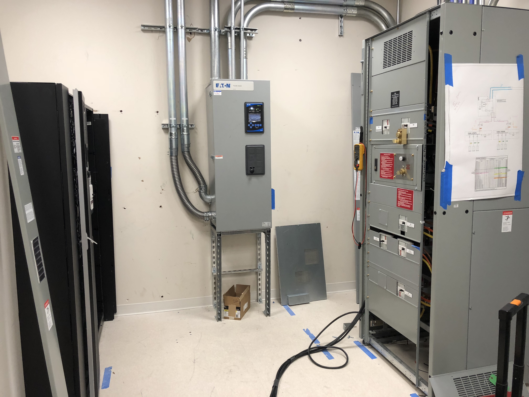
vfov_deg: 49.7
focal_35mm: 28
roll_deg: +0.5
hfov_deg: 63.4
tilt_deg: -7.8
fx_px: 428
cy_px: 198
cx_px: 264
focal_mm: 3.99
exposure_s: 1/30
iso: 40
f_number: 1.8
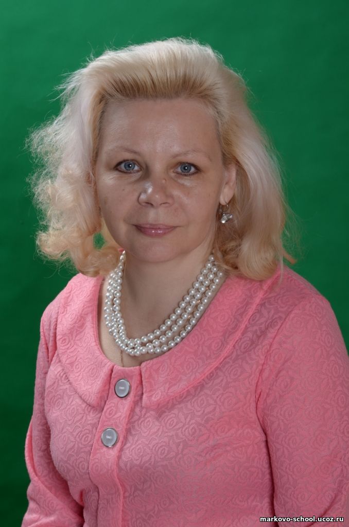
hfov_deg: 10.7
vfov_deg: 16.1
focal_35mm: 128
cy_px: 264
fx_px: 1863
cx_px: 174
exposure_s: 1/160
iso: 160
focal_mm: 85
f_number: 9
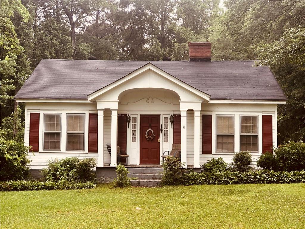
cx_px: 152
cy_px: 114
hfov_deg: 33.8
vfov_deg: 25.7
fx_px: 502
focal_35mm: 57
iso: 50
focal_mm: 6.6
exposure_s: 1/121
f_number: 2.8
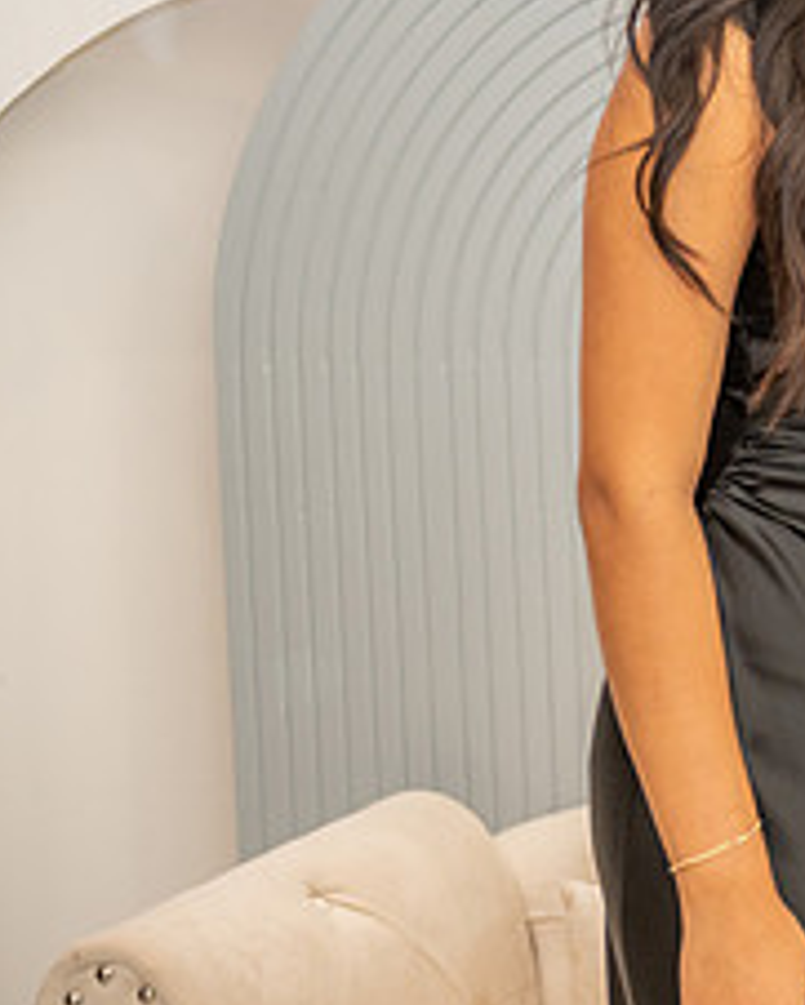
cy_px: 176
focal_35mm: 135
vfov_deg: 14.2
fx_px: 4018
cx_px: 1268
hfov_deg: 10.9
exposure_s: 1/160
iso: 640
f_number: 3.5
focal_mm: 56
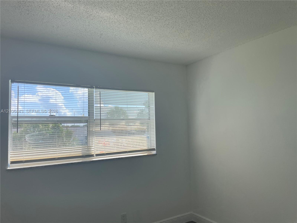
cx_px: 148
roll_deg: +1.6
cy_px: 112
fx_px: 223
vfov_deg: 53.1
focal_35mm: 26
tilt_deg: +4.5
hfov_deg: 67.3
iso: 32
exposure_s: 1/1171
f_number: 1.6
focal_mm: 4.2
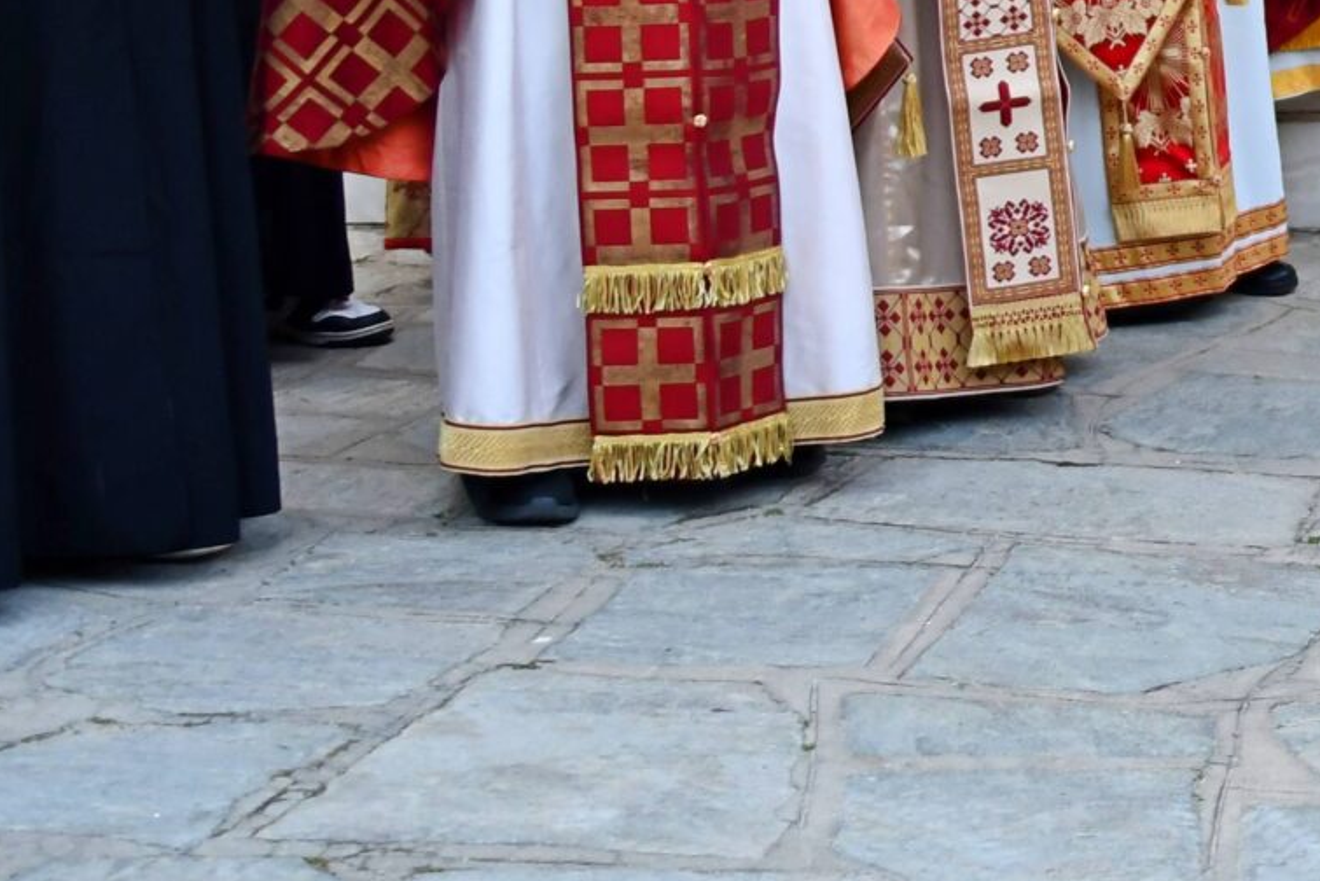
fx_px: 4475
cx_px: 2063
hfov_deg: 15.3
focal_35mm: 122
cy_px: -340
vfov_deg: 10.9
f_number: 2.8
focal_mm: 24
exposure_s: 1/250
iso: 450
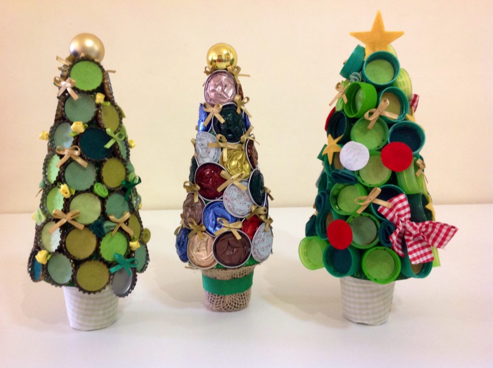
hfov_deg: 52.7
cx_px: 246
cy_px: 184
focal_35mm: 35
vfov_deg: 40.6
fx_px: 498
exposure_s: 1/15
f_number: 2.4
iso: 100
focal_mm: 4.28
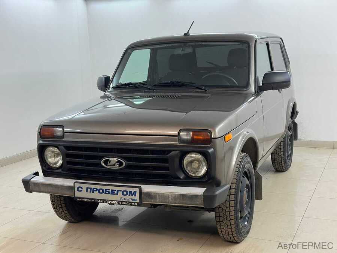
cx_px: 168
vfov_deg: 30.3
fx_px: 467
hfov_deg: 39.7
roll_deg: +2.0
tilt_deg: -8.4
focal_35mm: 48
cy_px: 126
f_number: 1.78
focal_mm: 6.86
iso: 100
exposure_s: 1/100
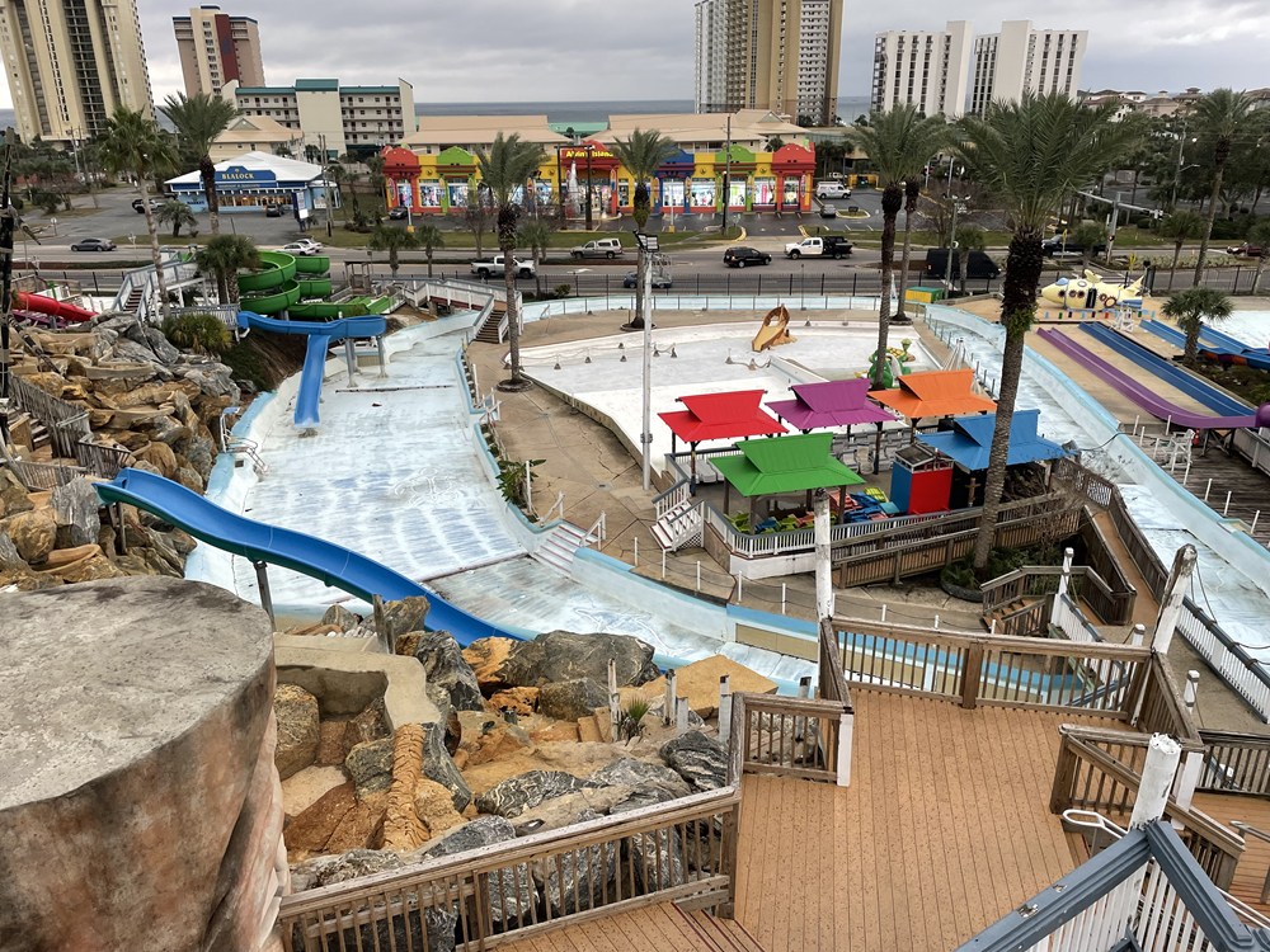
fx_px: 954
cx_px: 635
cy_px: 476
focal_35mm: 26
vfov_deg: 53.1
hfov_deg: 67.3
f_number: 1.6
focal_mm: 4.2
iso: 80
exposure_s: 1/121
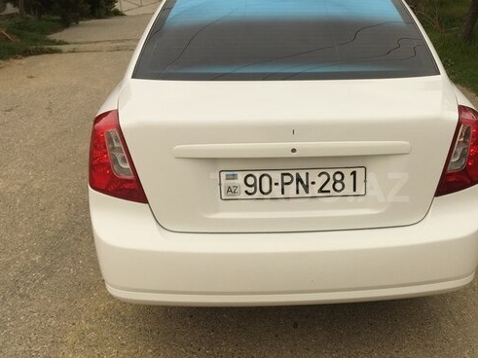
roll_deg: +1.1
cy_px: 187
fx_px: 538
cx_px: 310
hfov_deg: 47.3
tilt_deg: -30.0
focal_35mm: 39
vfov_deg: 36.8
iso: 32
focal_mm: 4.15
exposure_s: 1/1464
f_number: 2.2
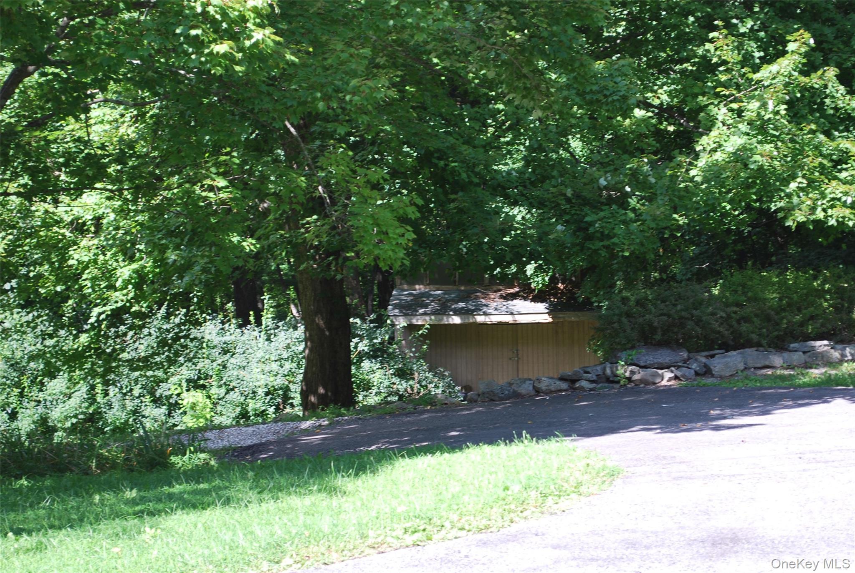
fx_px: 1963
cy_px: 286
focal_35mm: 82
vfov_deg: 16.6
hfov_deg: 24.6
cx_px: 428
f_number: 5.6
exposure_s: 1/50
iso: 100
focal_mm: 55
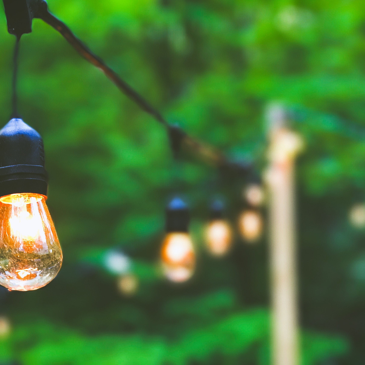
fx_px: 811
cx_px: 159
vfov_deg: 25.4
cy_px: 181
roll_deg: -0.3
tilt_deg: +11.5
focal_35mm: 68
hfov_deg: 25.3
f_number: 2.8
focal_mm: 6.6
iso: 250
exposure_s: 1/60
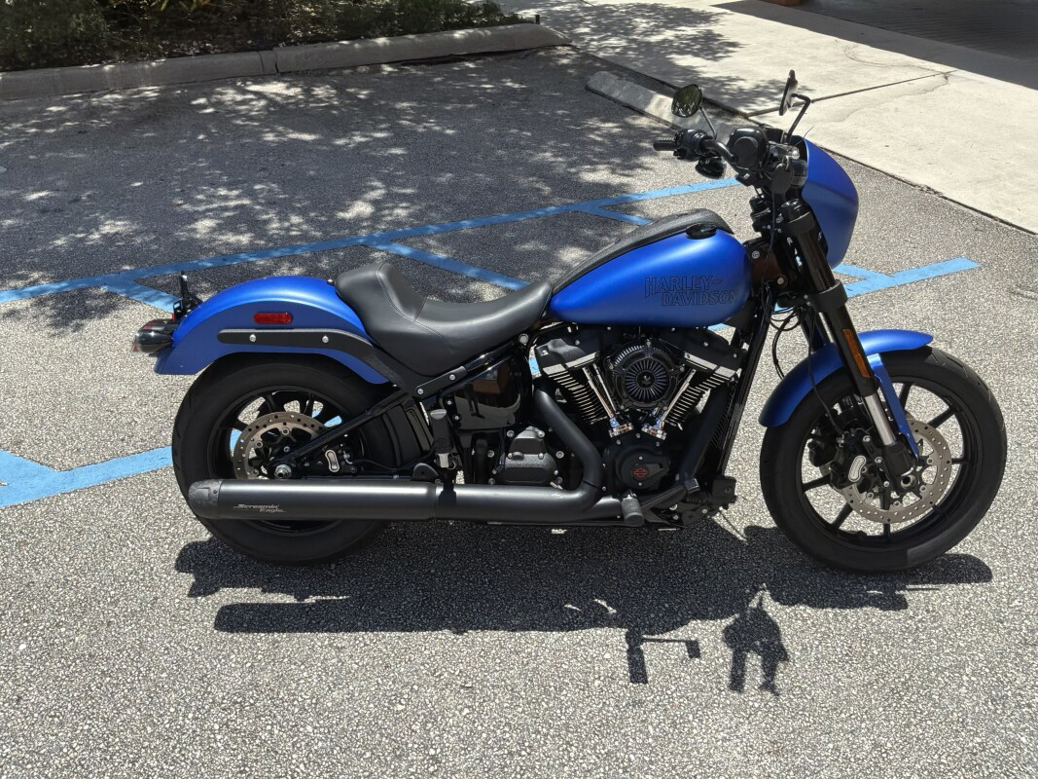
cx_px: 519
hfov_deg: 63.4
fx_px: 840
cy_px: 390
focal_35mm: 28
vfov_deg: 49.7
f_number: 1.8
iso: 125
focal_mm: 3
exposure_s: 1/6536
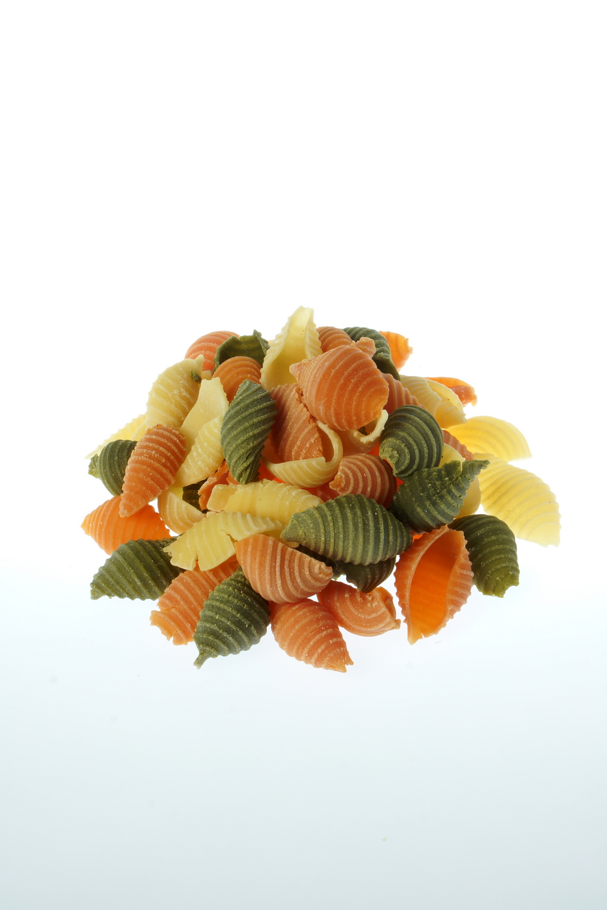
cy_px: 417
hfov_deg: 14.0
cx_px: 305
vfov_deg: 20.8
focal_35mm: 98
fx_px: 2477
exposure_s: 1/125
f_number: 19
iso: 50
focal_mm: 60
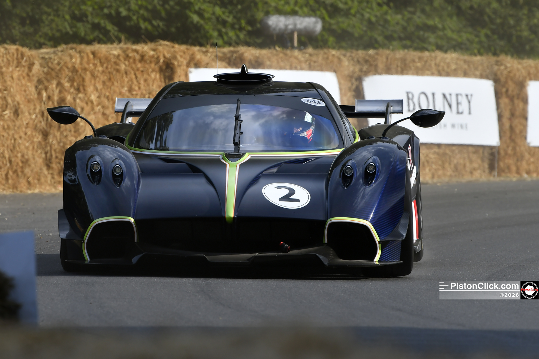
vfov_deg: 3.3
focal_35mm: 420
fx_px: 6287
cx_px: 270
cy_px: 180
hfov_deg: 4.9
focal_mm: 280
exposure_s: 1/400
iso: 220
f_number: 5.6
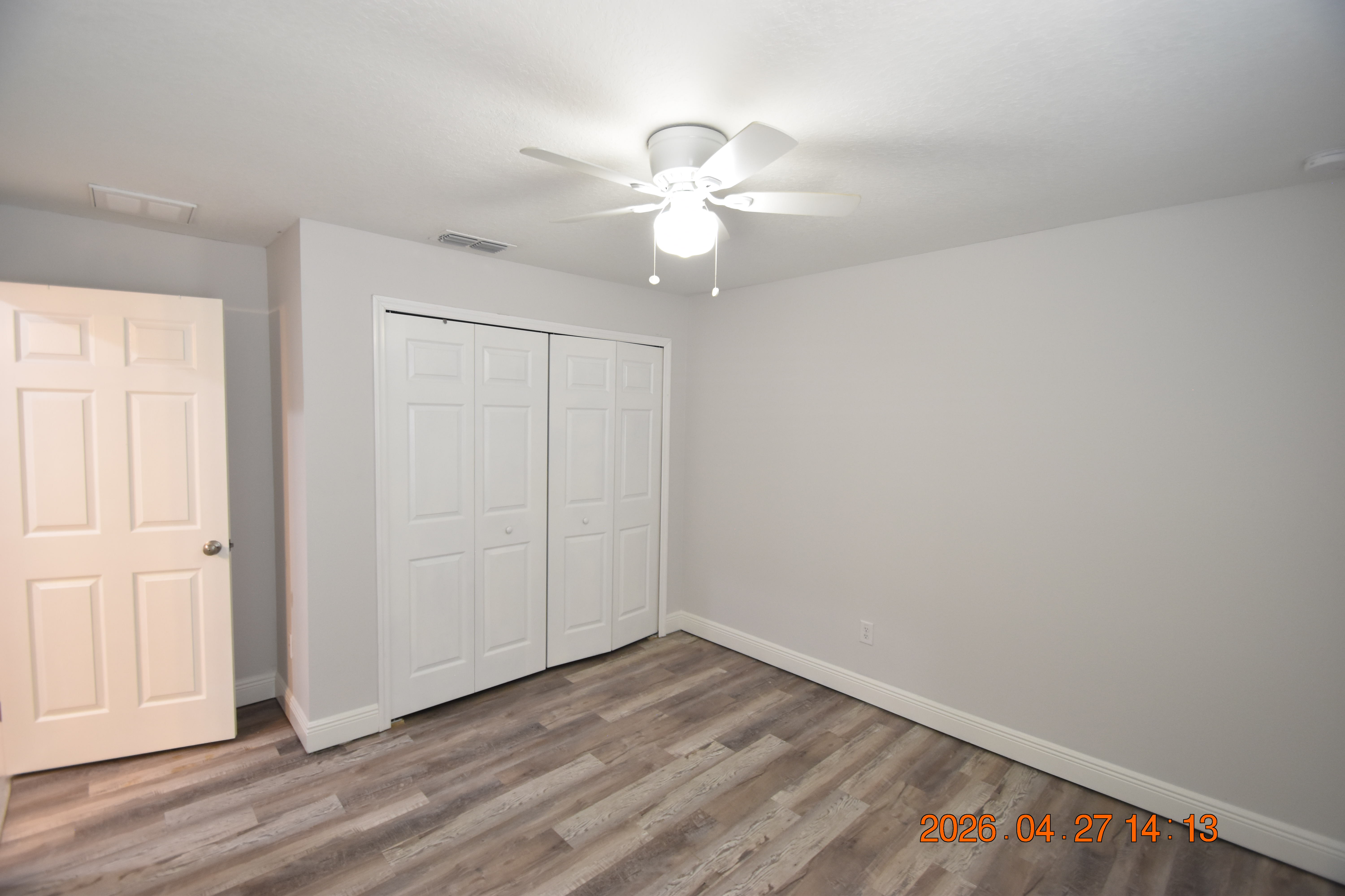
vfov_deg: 77.3
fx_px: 560
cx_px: 672
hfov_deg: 100.4
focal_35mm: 15
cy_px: 448
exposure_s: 1/30
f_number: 3.5
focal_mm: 10
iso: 800
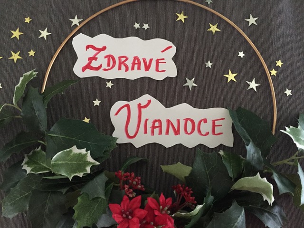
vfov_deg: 48.2
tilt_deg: -77.9
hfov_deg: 61.7
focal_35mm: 29
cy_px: 114
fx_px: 255
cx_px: 152
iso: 250
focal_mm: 4.15
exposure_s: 1/17
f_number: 2.2
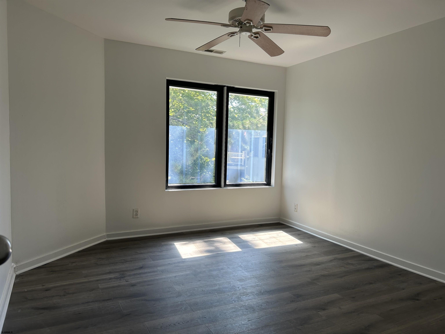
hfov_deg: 67.3
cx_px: 222
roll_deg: -1.1
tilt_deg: -3.9
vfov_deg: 53.1
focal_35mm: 26
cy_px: 167
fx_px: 334
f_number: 1.5
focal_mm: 5.7
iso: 40
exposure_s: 1/207
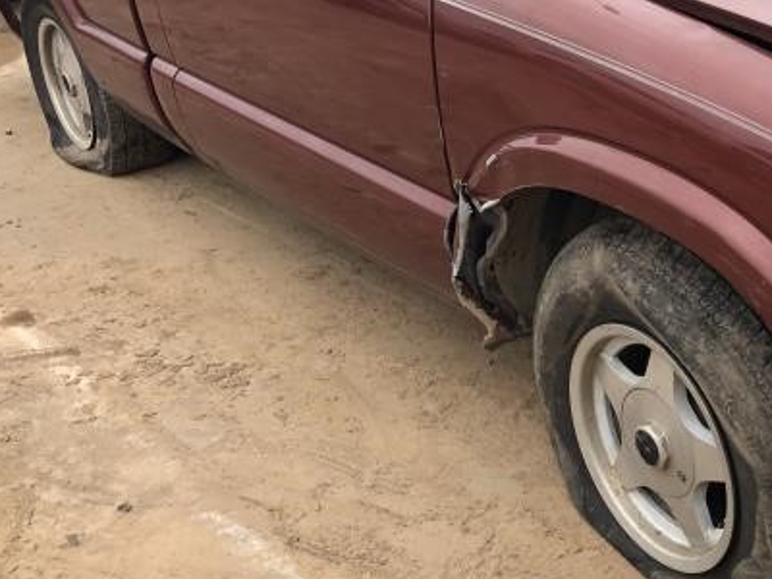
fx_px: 1249
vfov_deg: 25.9
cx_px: 701
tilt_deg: -20.1
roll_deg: +1.9
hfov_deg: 32.6
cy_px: 178
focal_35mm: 56
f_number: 1.8
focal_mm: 3.99
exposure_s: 1/484
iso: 20
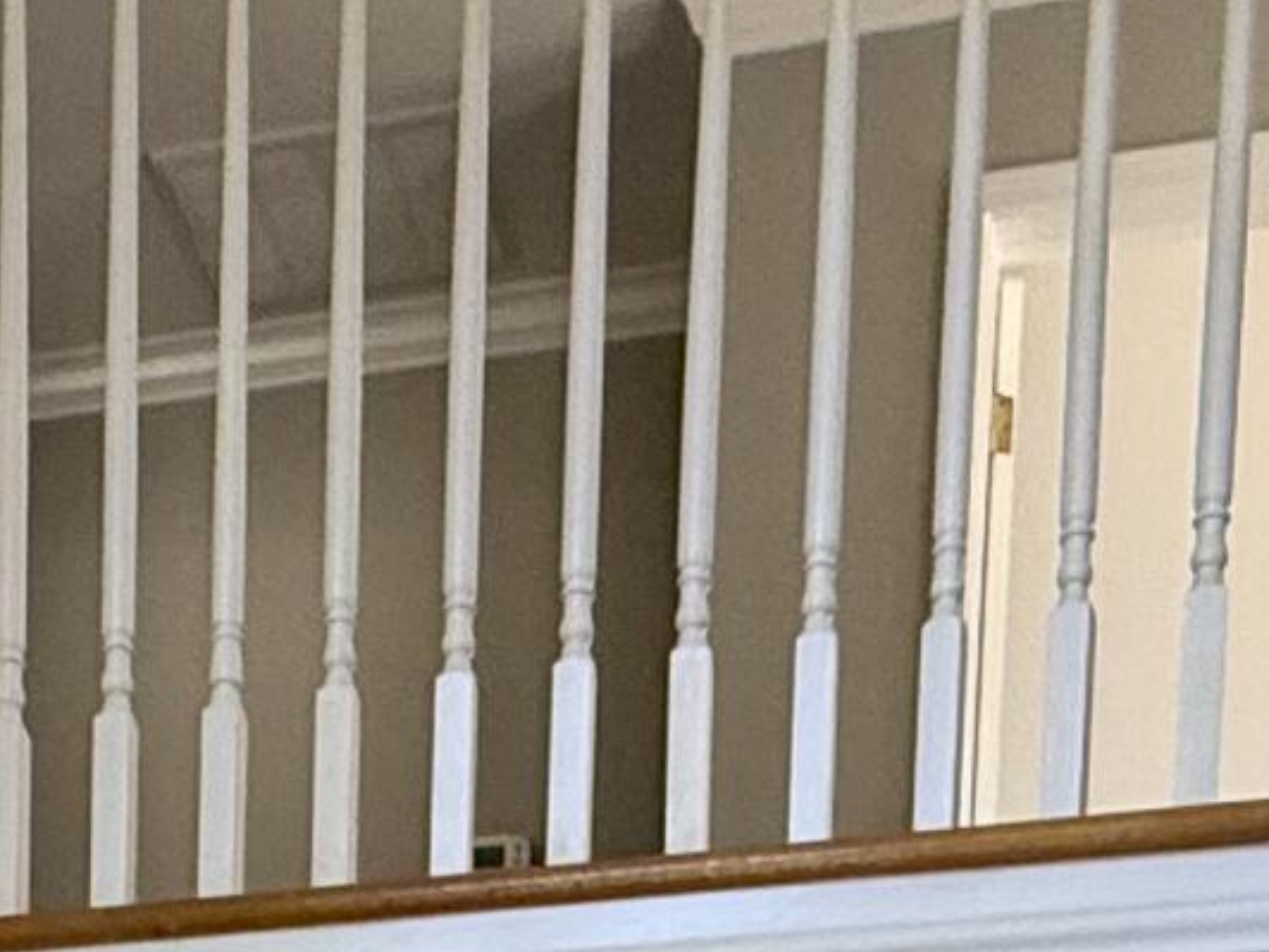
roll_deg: -1.5
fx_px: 2896
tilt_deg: -3.7
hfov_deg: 24.4
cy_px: 2453
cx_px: 277
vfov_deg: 12.9
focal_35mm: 79
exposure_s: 1/99
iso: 250
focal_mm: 2.22
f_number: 2.2
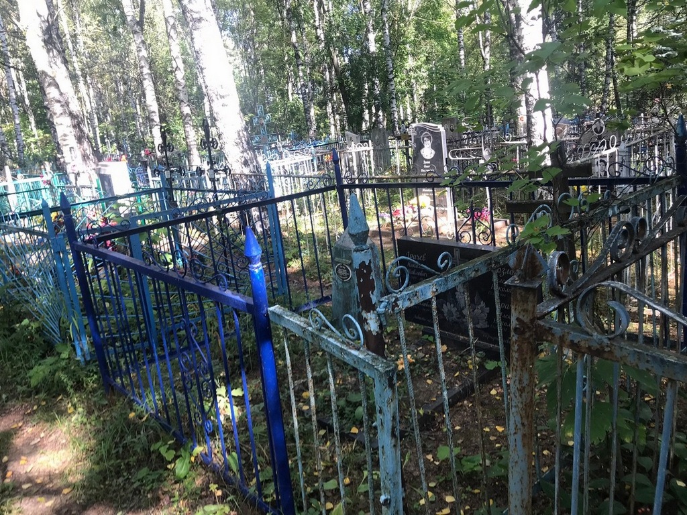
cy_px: 258
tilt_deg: -13.5
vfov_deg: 49.7
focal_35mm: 28
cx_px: 344
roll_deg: +8.3
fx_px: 556
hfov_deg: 63.4
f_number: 1.8
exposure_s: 1/116
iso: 20
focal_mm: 3.99
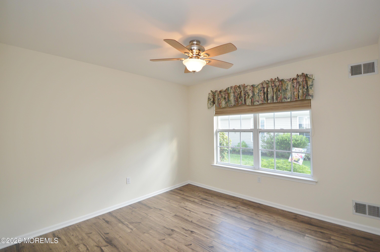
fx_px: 174
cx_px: 190
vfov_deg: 71.9
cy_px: 126
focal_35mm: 16
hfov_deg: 95.0
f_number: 4.5
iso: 400
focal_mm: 11
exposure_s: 1/80
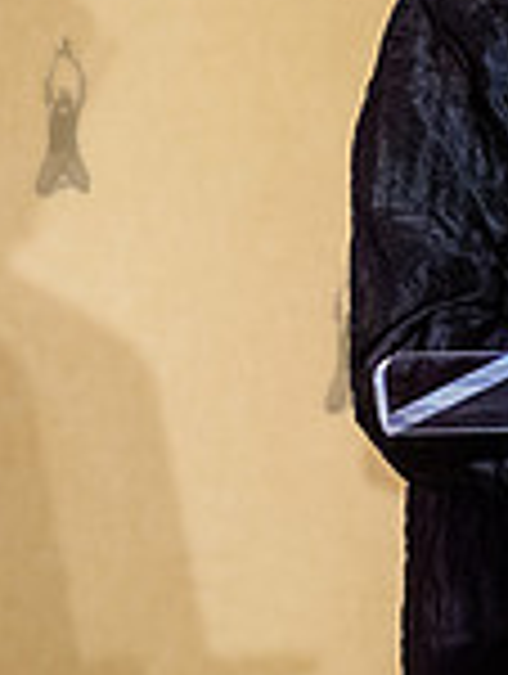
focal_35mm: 337
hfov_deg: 4.4
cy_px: 98
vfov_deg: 5.9
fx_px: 6575
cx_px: 859
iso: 6400
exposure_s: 1/200
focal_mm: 86
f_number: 3.5
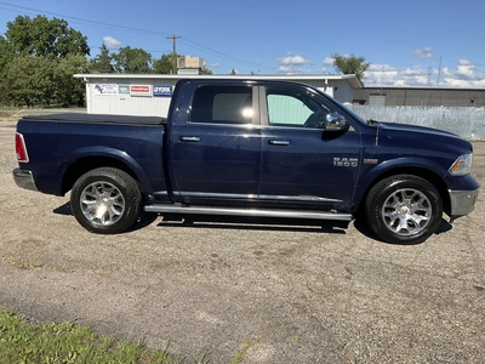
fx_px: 406
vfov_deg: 48.2
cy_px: 182
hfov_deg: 61.7
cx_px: 242
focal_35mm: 29
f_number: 1.8
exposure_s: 1/1984
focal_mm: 3
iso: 25
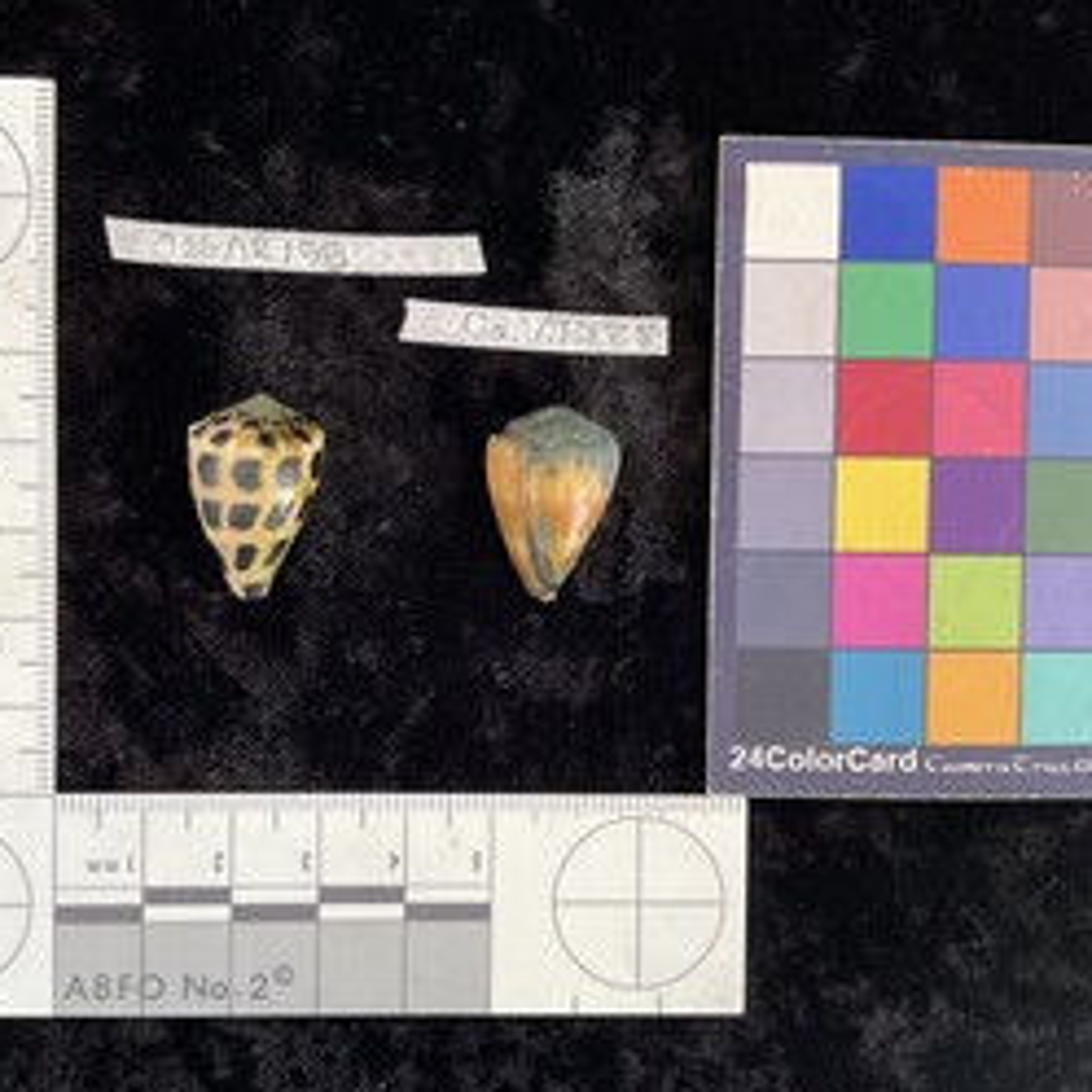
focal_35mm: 36
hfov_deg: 45.9
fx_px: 1285
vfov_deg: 46.0
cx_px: 465
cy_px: 568
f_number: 1.8
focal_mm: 3
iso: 80
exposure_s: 1/60
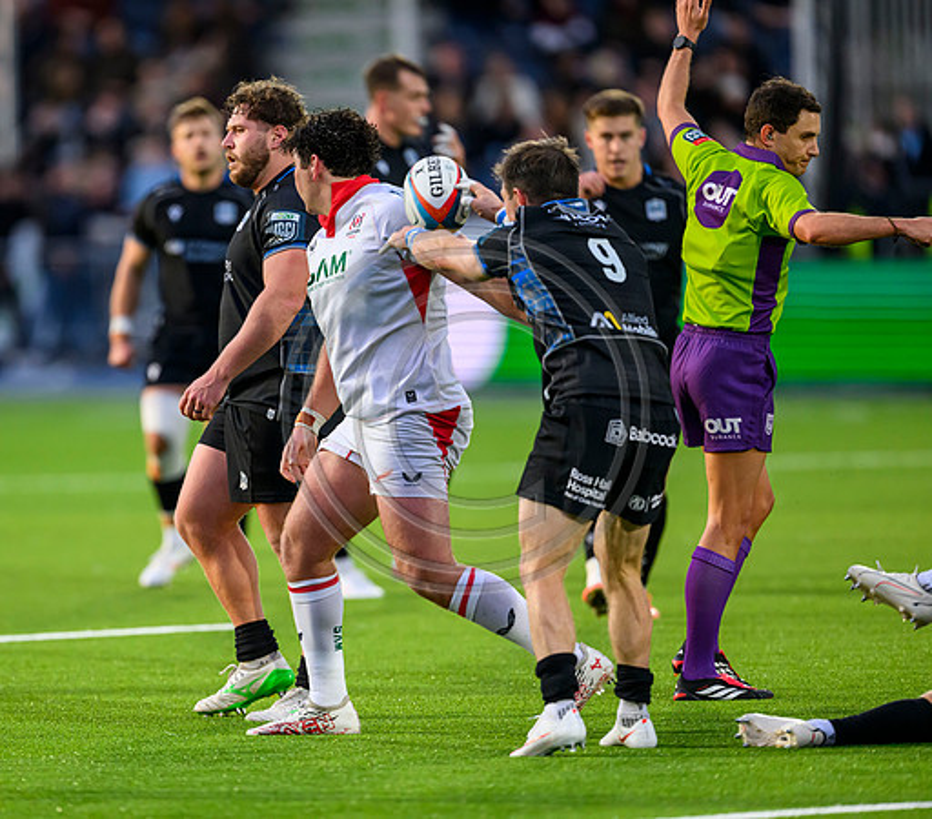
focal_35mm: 476
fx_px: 13652
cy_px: 410
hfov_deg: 3.9
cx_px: 318
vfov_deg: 3.4
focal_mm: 400
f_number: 3.2
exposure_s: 1/2500
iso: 2500
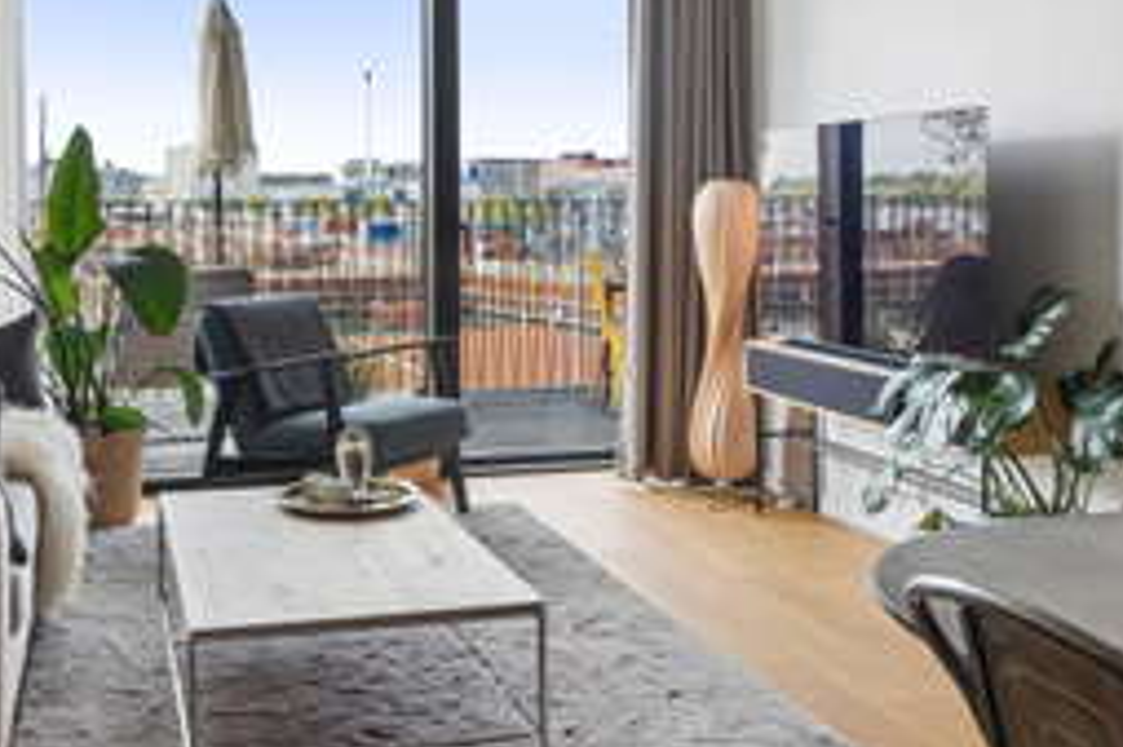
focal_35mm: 43
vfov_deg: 30.5
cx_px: 469
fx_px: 1353
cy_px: 212
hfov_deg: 44.9
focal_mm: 17.5
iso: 200
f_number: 8
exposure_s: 1/25
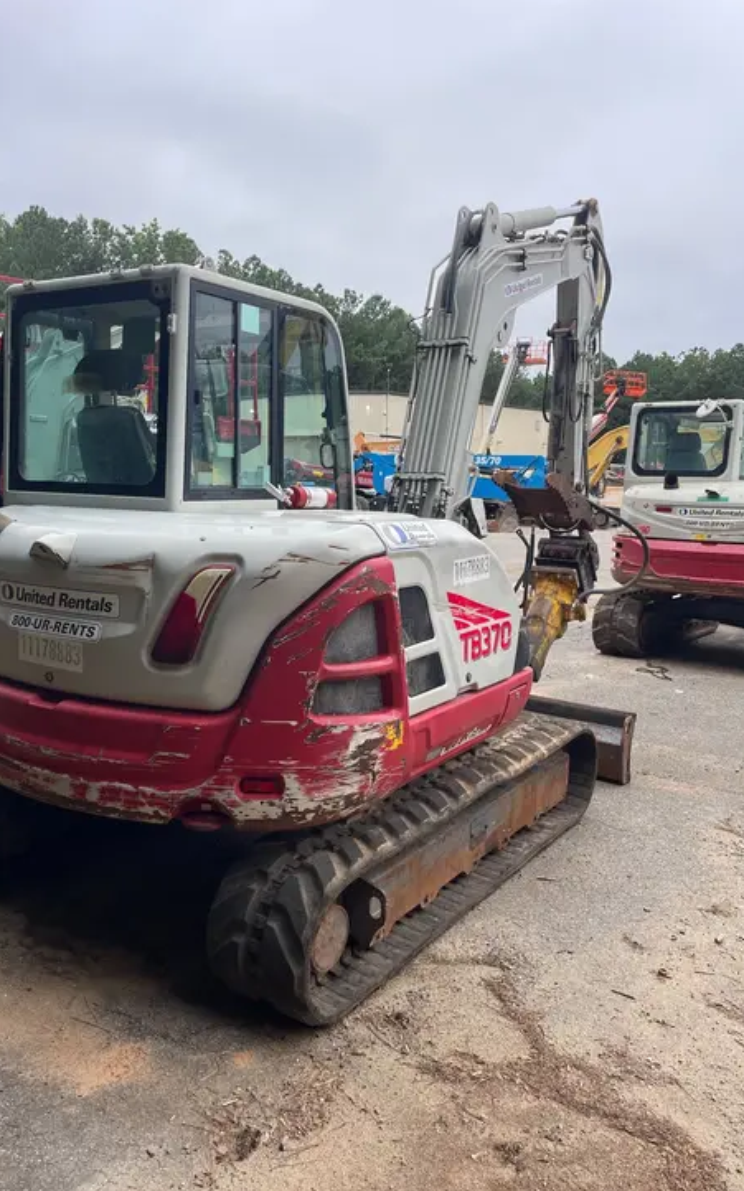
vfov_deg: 66.5
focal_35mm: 28
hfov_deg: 44.5
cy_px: 598
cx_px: 332
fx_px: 909
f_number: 1.6
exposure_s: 1/388
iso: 32
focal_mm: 4.2
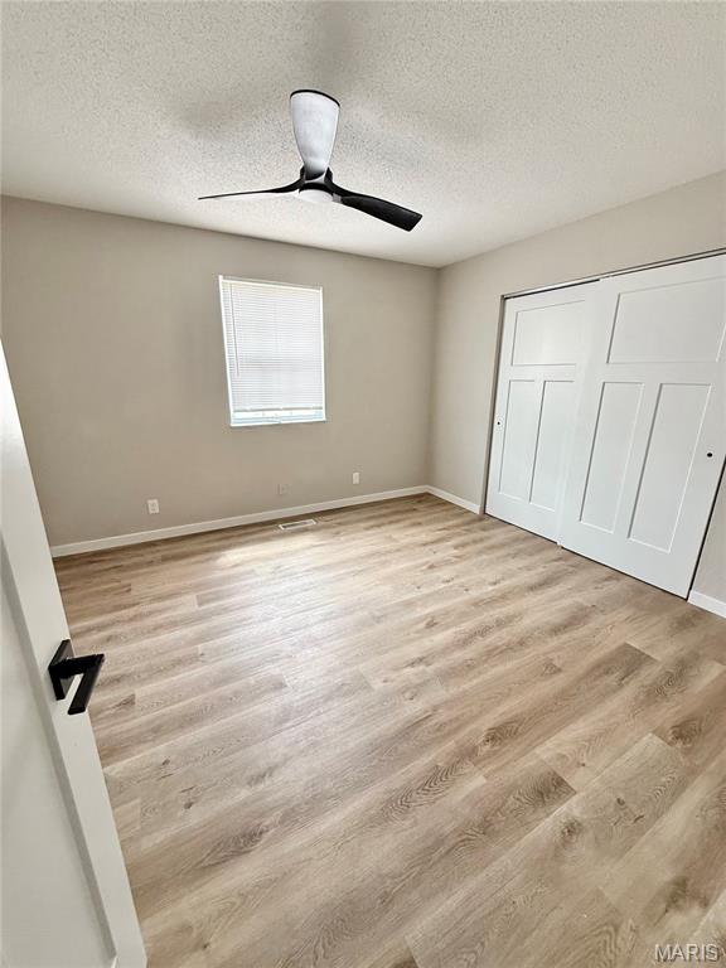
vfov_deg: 102.1
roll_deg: -0.9
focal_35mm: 14
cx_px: 363
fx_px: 391
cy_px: 484
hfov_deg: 85.7
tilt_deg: -15.4
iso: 200
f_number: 2.2
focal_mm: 2.22
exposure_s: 1/99
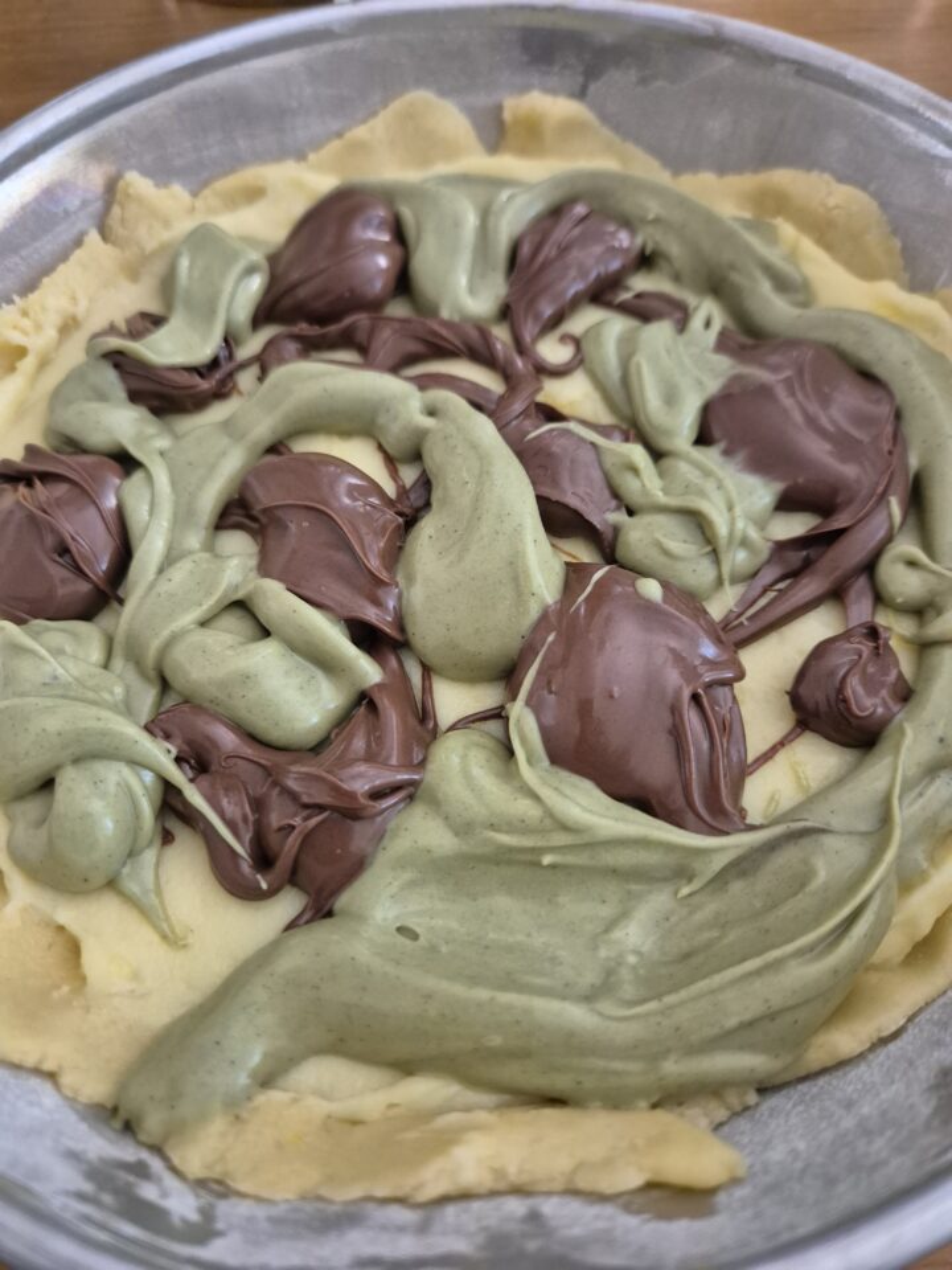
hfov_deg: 58.9
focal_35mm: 23
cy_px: 635
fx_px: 843
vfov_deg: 73.9
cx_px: 476
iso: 1000
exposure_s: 1/100
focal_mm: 5.4
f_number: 1.8
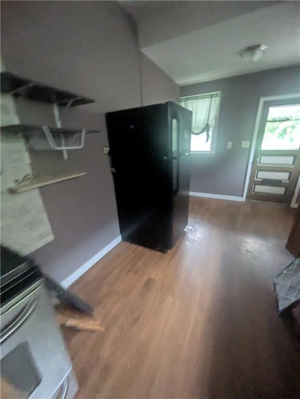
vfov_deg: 102.0
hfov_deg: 85.7
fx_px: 162
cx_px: 150
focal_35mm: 14
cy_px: 200
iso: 535
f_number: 2.2
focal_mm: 1.83
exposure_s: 1/20
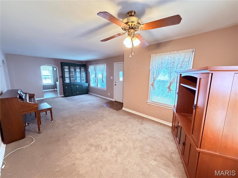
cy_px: 89
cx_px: 119
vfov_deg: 85.7
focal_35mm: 14
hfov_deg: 102.1
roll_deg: -1.1
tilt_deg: -8.8
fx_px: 96
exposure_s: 1/60
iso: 1250
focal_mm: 2.22
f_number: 2.2
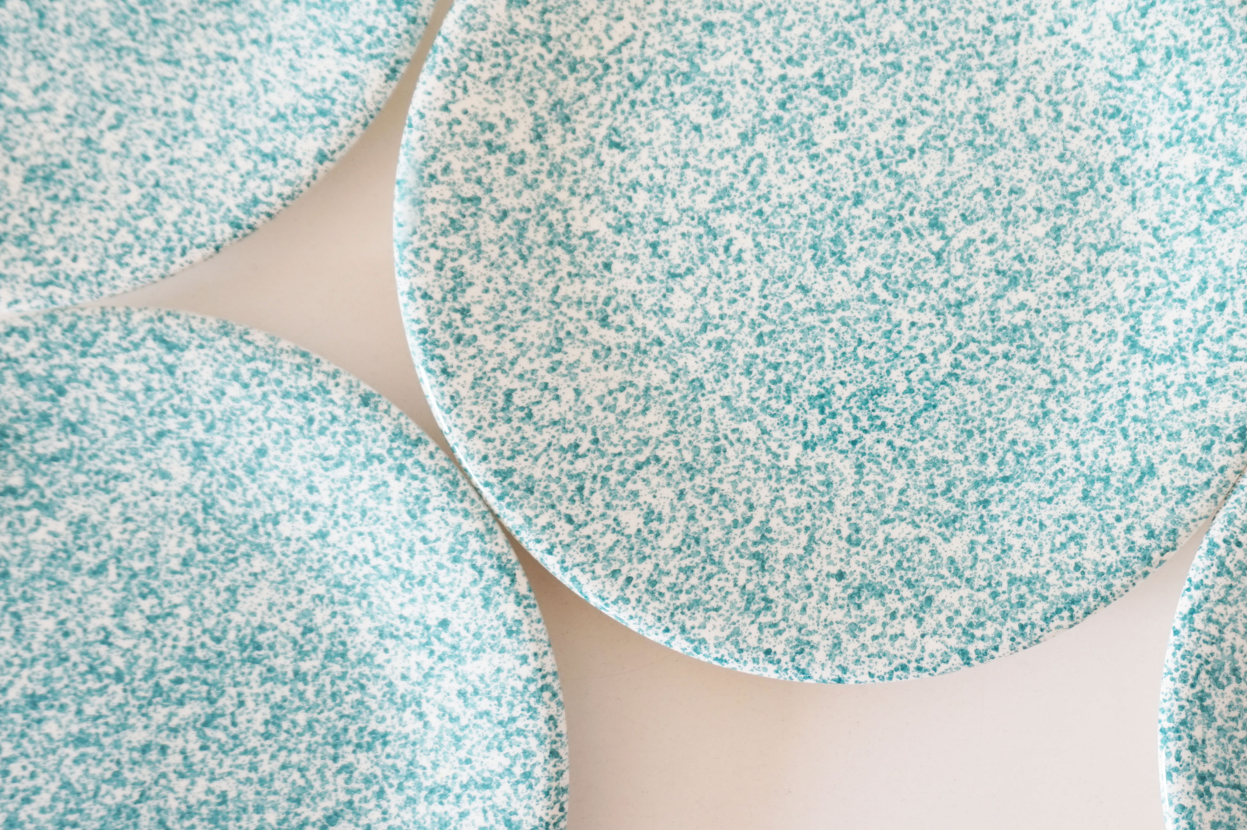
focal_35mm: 54
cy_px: 266
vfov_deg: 25.0
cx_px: 853
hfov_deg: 36.5
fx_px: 1864
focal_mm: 21
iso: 160
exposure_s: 1/60
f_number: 4
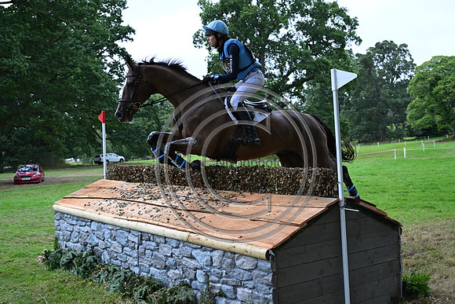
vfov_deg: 31.9
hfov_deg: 46.4
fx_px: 531
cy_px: 152
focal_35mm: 42
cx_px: 228
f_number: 4
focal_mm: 42
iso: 1250
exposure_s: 1/1250
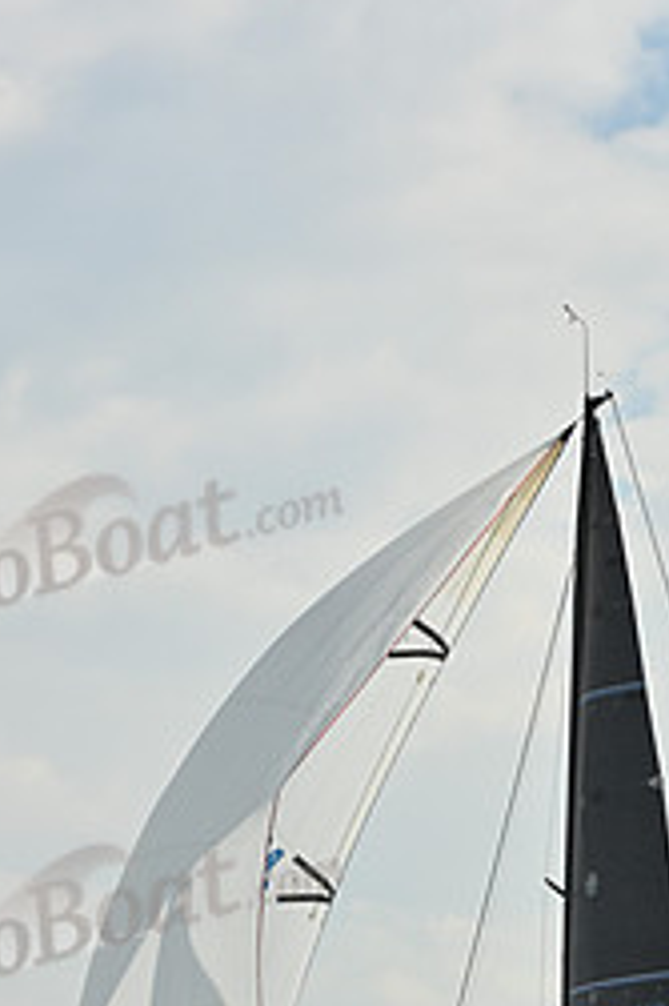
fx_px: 4522
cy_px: 1082
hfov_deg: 8.4
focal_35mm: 162
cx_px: 551
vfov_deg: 12.5
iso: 320
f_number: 9
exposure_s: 1/1250
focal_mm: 70
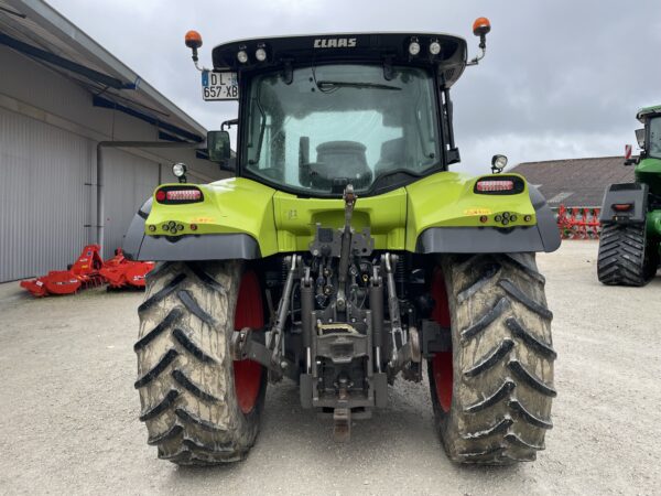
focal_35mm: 26
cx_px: 330
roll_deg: -1.5
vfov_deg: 53.1
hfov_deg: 67.3
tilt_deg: -1.8
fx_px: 496
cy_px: 248
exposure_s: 1/461
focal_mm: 4.2
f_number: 1.6
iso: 32
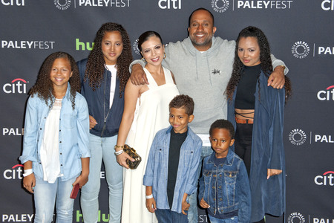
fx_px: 445
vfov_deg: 28.1
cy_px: 112
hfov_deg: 41.1
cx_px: 167
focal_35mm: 48
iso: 640
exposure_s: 1/320
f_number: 5.6
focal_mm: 48
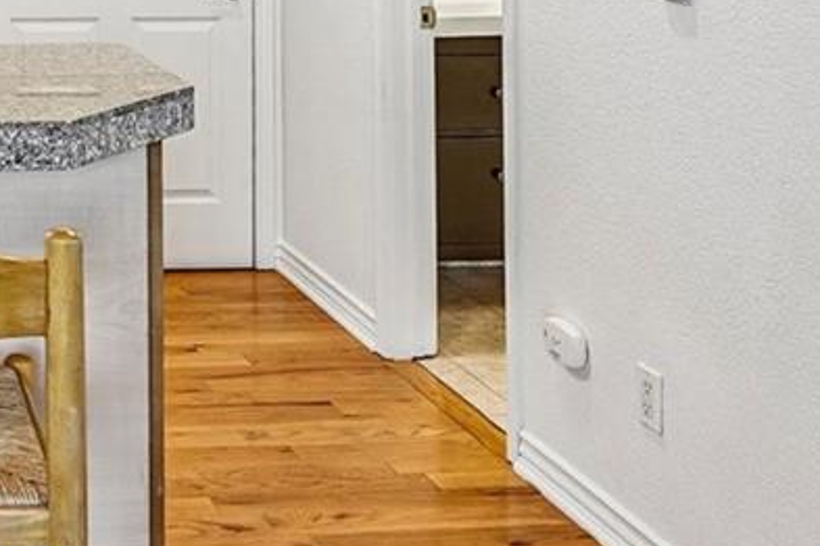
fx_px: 1354
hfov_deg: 28.7
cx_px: -190
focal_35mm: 59
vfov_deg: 20.9
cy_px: -150
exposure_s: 1/15
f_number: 8
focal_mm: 14.6
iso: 400
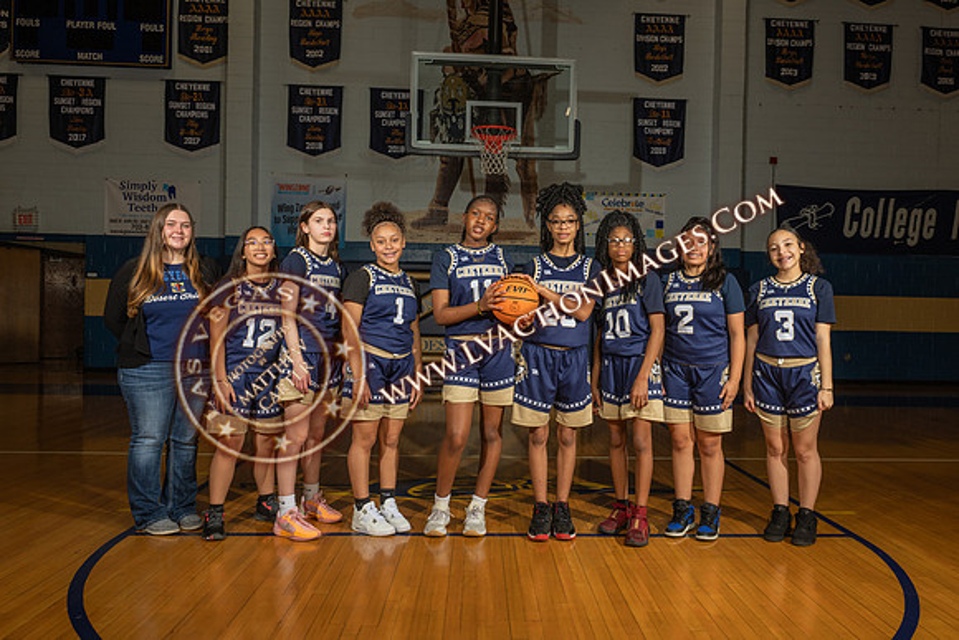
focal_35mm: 30
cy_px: 333
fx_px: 794
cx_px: 519
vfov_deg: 43.9
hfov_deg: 62.2
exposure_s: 1/200
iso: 160
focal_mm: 26
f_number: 7.1
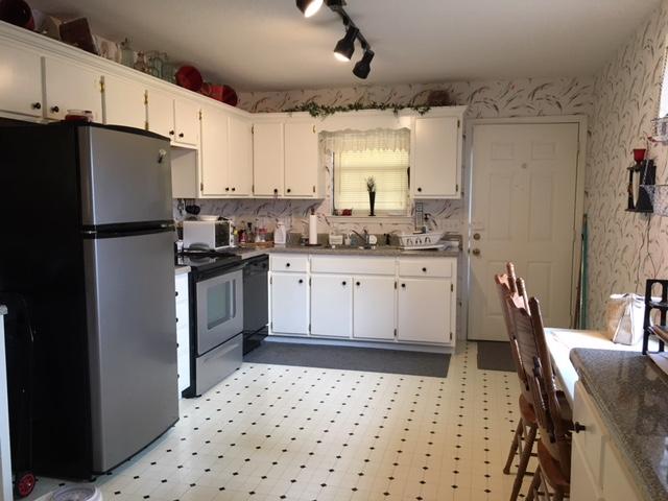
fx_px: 560
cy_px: 250
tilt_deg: -6.1
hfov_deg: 61.7
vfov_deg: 48.2
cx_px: 334
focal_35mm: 29
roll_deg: -0.4
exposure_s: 1/30
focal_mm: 4.15
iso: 100
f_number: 2.2
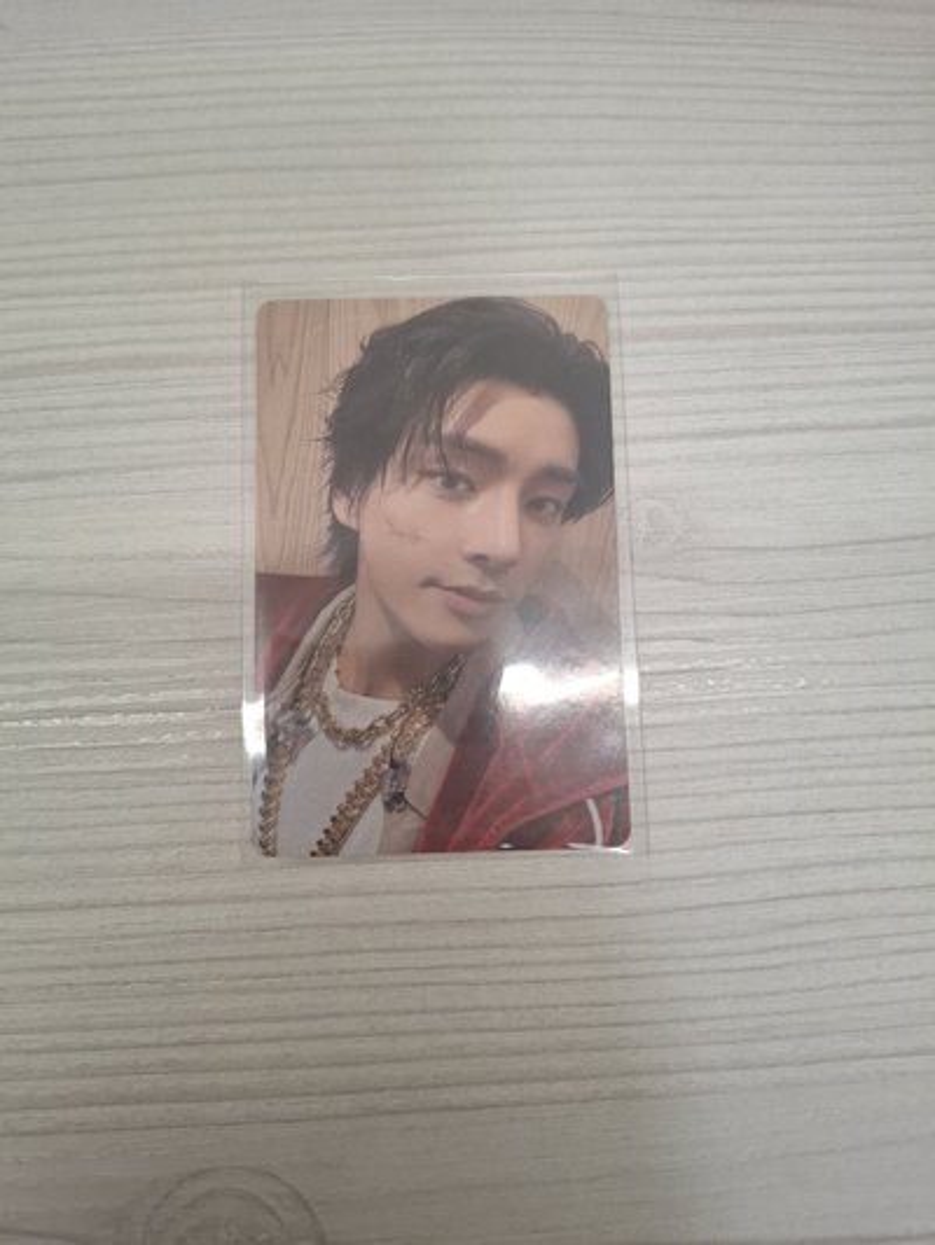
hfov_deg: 58.9
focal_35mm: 23
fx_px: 828
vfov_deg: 73.9
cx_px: 468
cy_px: 622
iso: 200
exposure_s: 1/120
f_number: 1.8
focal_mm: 5.54
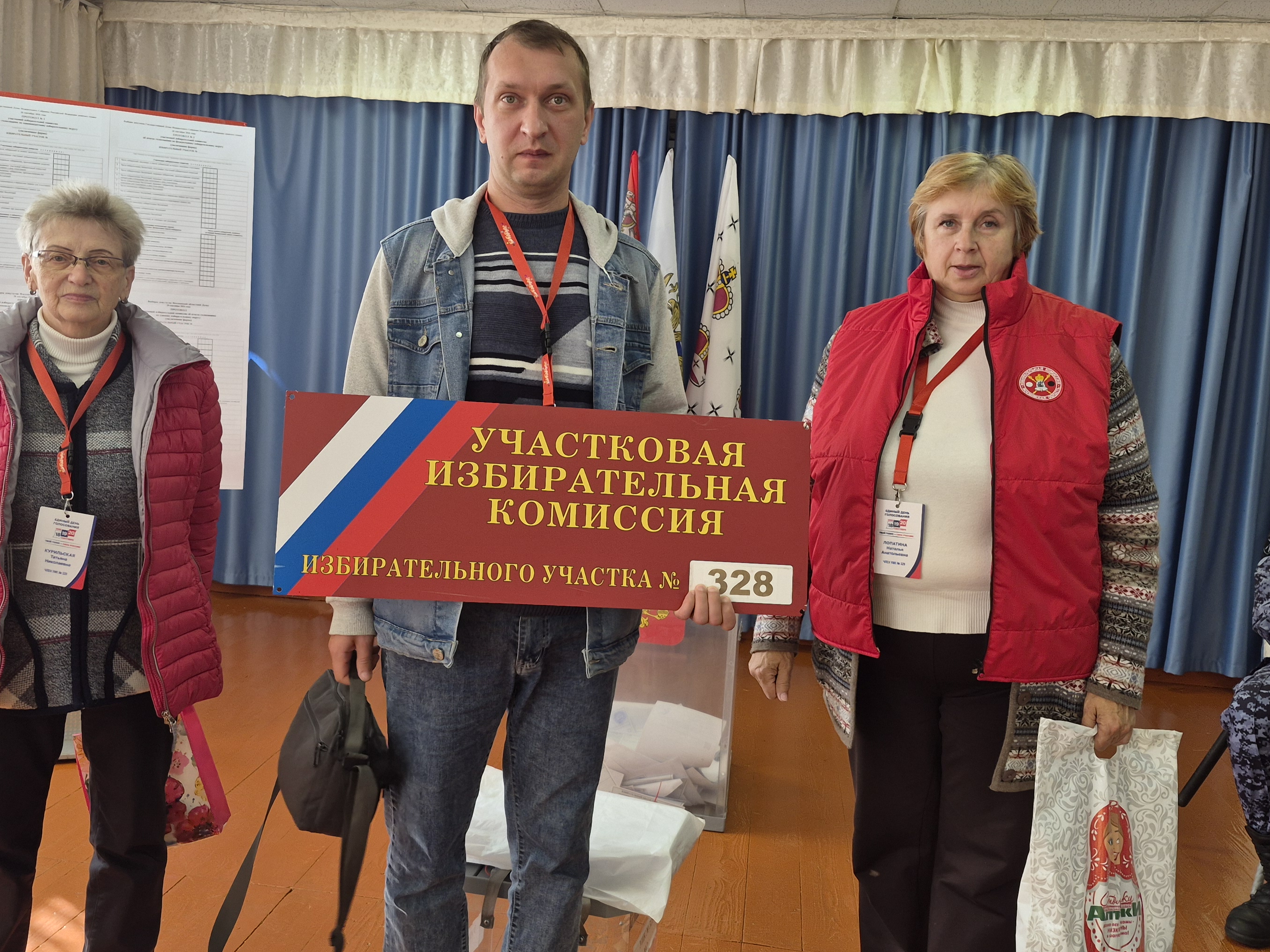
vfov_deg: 41.8
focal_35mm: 34
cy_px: 447
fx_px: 1247
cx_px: 585
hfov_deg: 53.9
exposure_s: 1/100
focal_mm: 5.4
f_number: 1.8
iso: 32
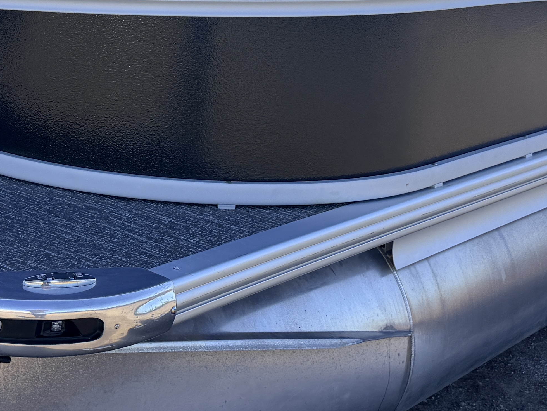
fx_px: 1106
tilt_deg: -6.5
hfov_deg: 27.7
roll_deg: -4.4
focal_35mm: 70
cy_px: 6
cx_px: 202
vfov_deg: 20.4
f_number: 1.78
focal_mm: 6.76
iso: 100
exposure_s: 1/3279
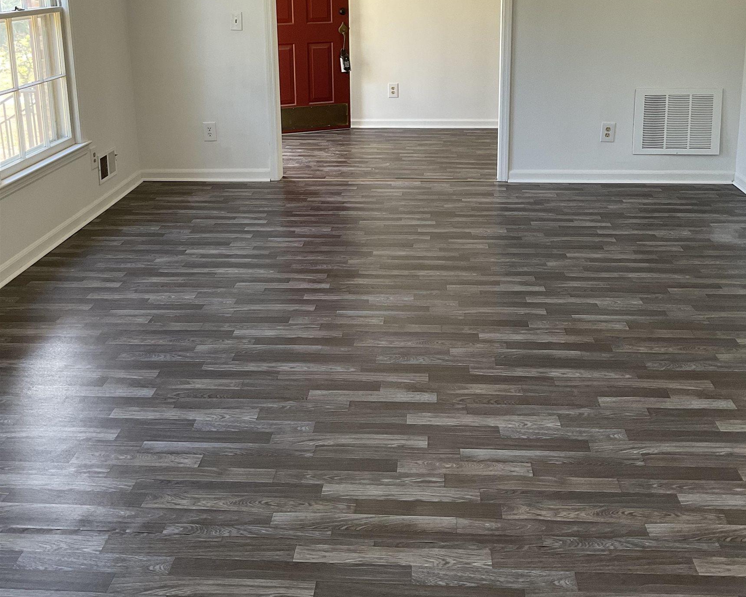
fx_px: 839
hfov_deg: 47.9
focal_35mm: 38
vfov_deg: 38.2
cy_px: 149
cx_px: 375
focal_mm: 3
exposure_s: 1/105
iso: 64
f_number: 1.8
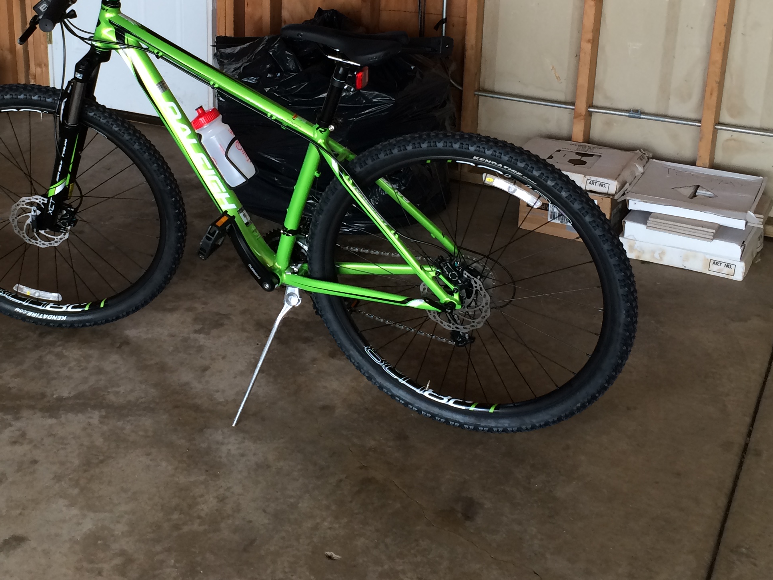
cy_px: 138
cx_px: 299
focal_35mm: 49
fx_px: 1094
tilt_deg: -18.6
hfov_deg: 38.7
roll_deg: -2.1
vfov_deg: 29.2
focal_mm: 4.15
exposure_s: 1/40
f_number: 2.2
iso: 32
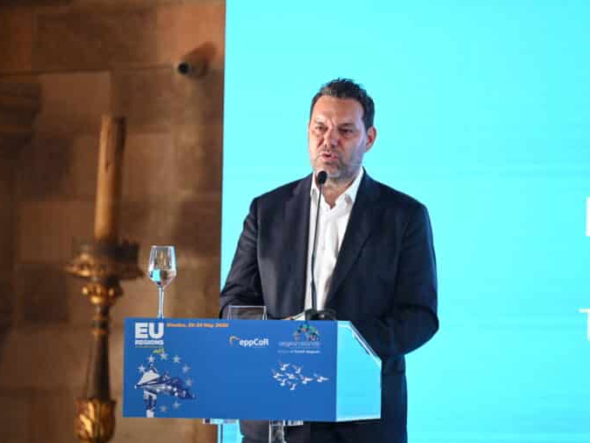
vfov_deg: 6.8
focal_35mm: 218
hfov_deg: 9.1
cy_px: 222
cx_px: 296
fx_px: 3716
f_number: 2.8
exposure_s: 1/250
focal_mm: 200
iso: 2800
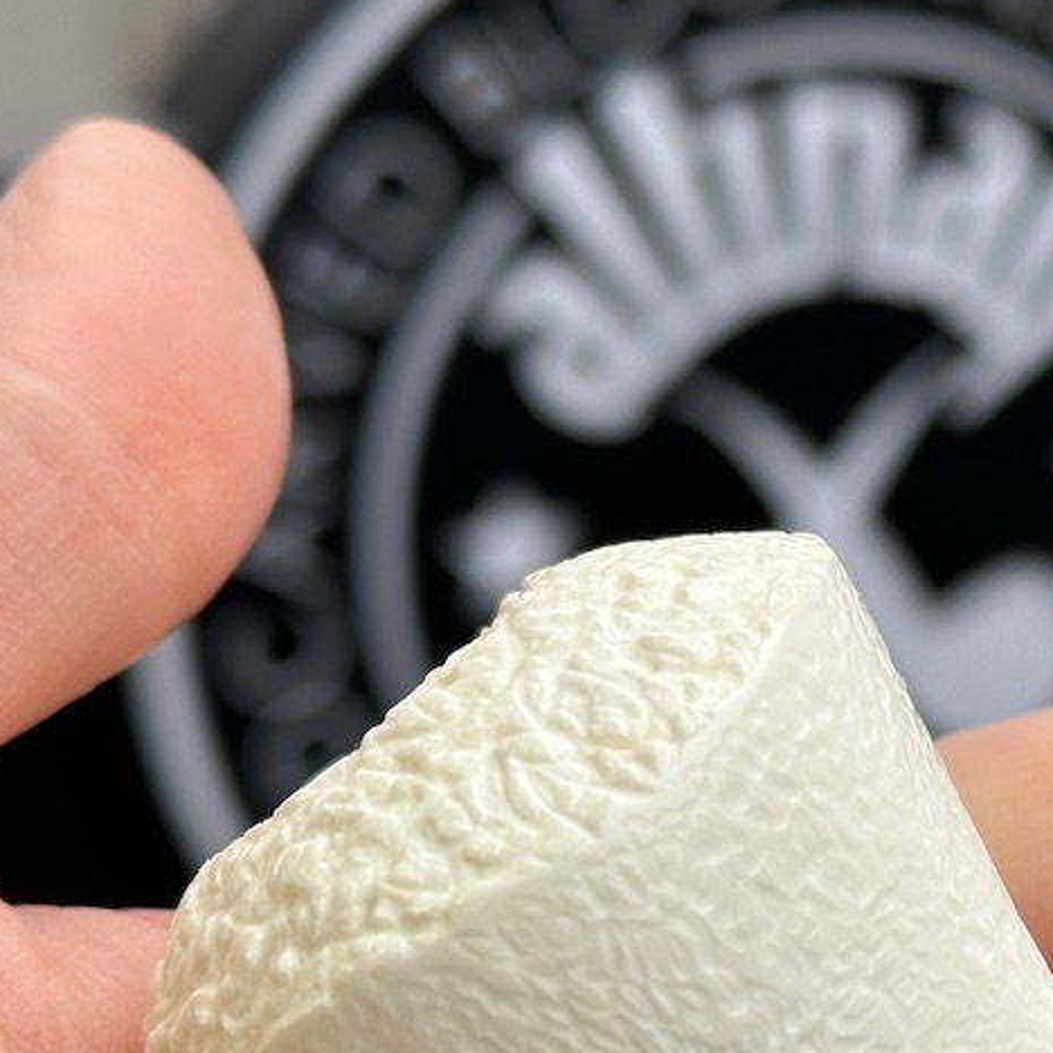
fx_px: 3992
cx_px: 1262
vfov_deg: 15.0
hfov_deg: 14.5
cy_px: 680
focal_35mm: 116
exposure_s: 1/202
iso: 50
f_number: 1.78
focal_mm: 6.86
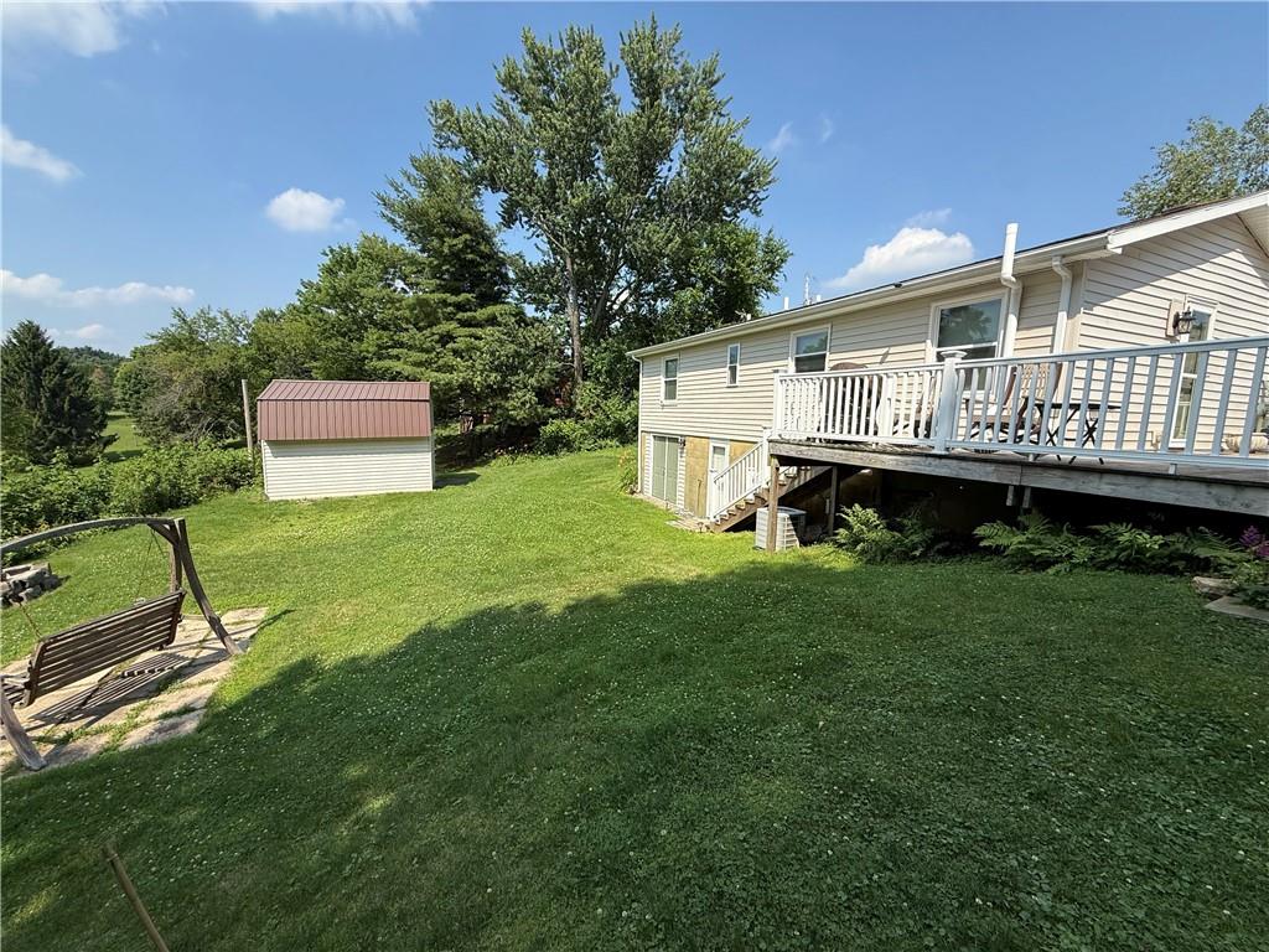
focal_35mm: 14
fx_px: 513
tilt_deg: -6.2
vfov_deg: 85.7
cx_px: 634
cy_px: 476
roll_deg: -1.5
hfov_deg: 102.1
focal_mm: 2.22
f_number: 2.2
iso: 50
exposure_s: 1/1572
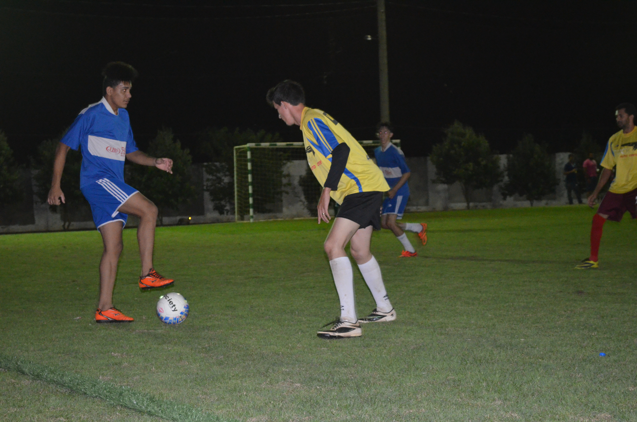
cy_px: 211
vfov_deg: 18.1
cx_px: 318
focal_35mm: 75
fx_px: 1324
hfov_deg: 27.0
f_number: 5.6
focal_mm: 50
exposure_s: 1/60
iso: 3200
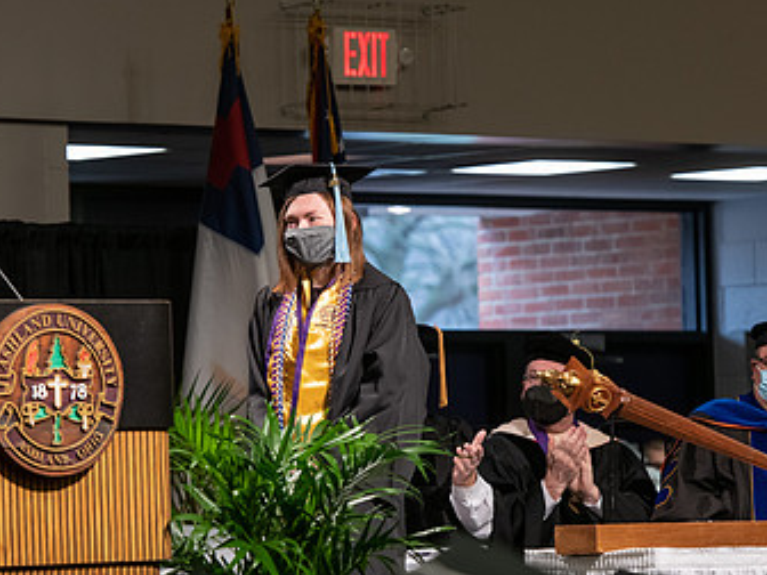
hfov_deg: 7.4
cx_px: 354
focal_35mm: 266
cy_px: 307
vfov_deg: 5.6
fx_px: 5894
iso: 1600
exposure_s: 1/200
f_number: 5
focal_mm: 160
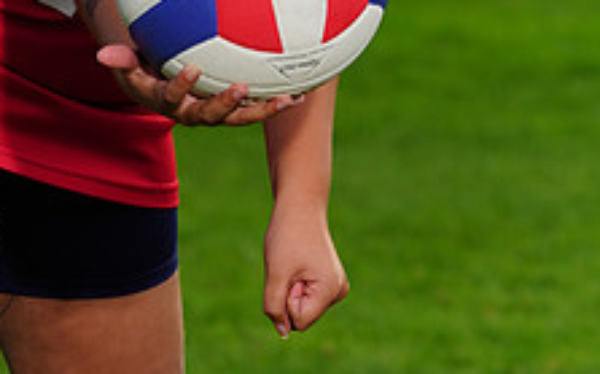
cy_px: -221
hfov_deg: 3.7
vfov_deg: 2.3
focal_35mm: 563
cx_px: 182
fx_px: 9199
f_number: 8
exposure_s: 1/250
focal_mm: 212
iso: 160
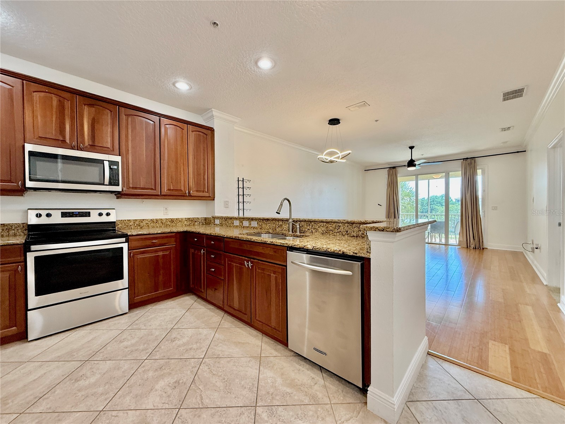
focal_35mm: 14
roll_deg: -0.3
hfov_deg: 102.1
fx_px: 229
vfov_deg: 85.7
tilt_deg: -0.4
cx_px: 282
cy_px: 212
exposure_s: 1/120
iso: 200
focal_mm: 2.22
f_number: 2.2
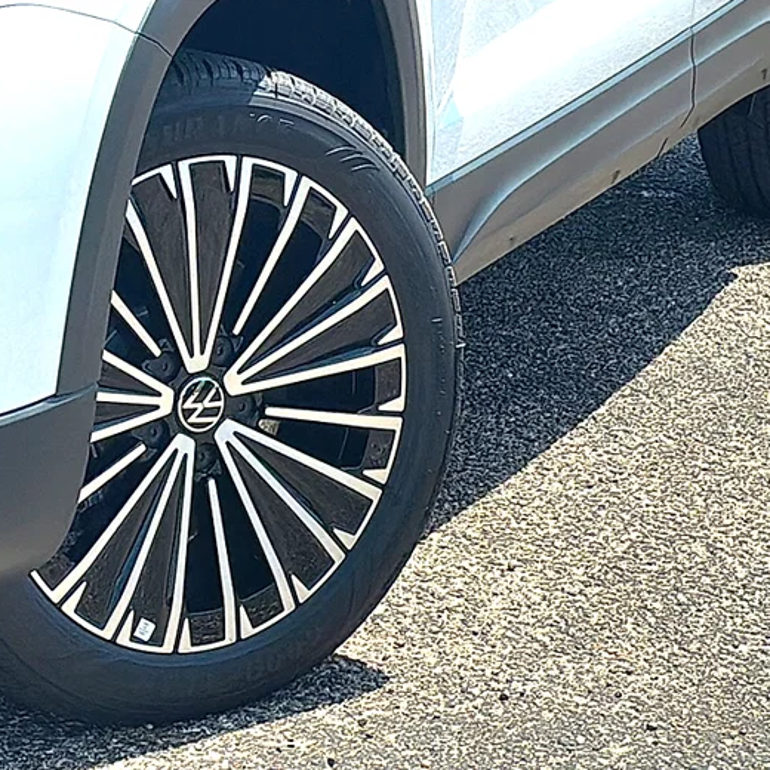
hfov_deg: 14.7
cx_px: 392
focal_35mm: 119
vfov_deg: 14.7
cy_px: 386
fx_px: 2995
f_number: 1.78
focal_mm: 6.86
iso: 100
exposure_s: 1/3906
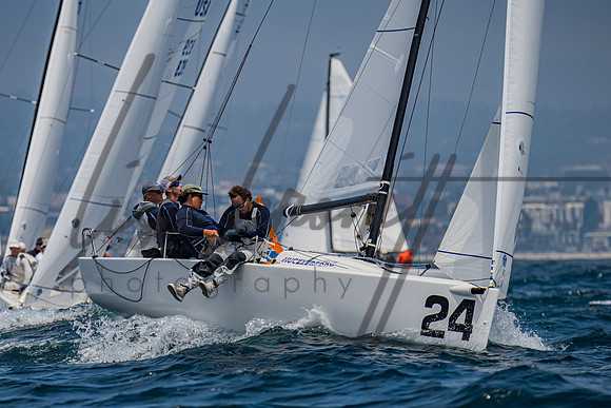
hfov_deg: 4.6
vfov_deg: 3.1
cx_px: 241
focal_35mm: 448
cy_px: 277
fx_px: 7613
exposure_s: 1/2500
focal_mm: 320
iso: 400
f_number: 6.3
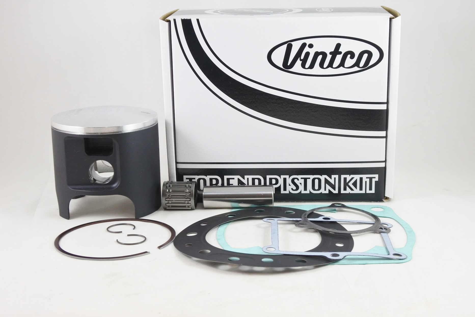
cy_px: 158
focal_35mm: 51
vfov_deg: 26.5
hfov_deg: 38.9
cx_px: 238
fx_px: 673
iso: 800
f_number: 4.5
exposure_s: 1/125
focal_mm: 18.9
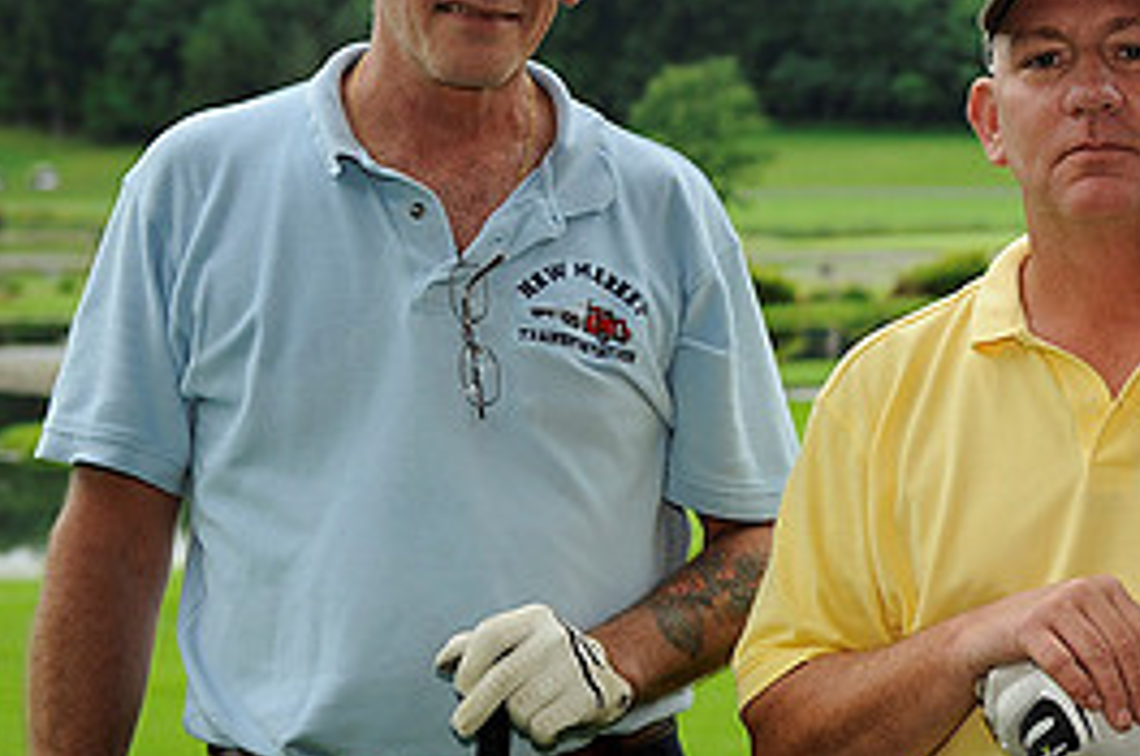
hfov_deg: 20.0
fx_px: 3129
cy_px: 436
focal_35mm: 99
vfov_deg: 13.8
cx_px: 1149
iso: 400
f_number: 4
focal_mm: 45
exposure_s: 1/400
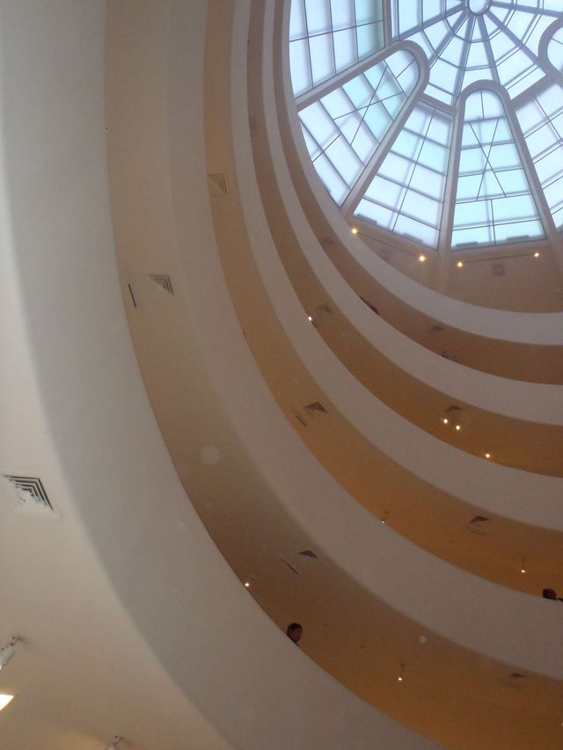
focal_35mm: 28
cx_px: 282
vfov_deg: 63.4
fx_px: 607
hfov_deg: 49.8
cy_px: 375
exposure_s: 1/30
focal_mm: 5
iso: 640
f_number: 3.9
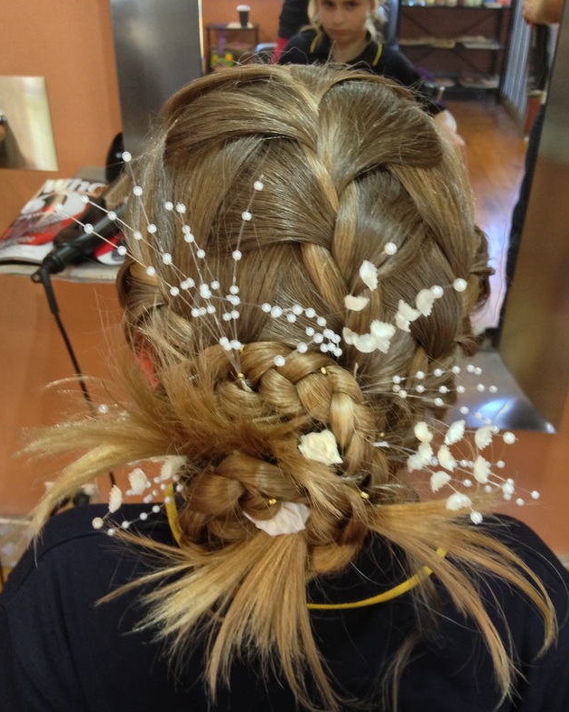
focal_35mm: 37
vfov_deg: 49.1
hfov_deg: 40.1
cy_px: 382
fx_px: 779
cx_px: 284
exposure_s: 1/20
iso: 200
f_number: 2.4
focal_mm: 4.28
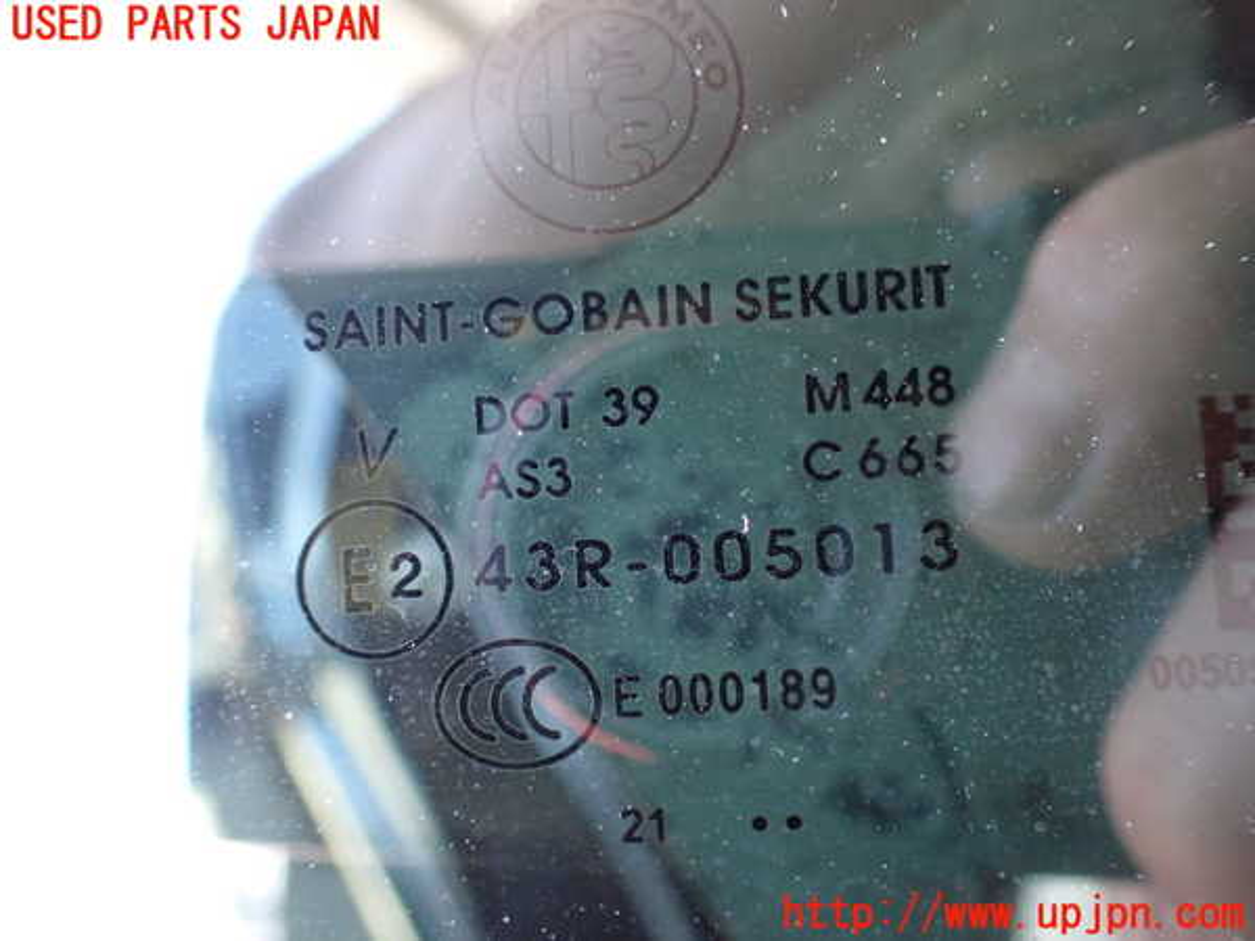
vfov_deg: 46.8
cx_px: 628
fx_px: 1088
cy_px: 470
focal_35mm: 30
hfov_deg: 60.0
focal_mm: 5.4
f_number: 2.3
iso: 800
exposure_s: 1/80
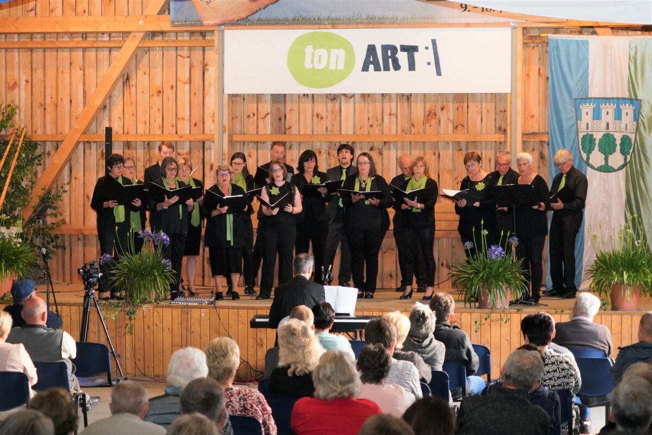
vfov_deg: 13.6
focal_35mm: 101
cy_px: 218
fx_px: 1829
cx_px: 326
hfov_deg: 20.2
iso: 6400
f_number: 6.3
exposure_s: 1/125
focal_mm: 101
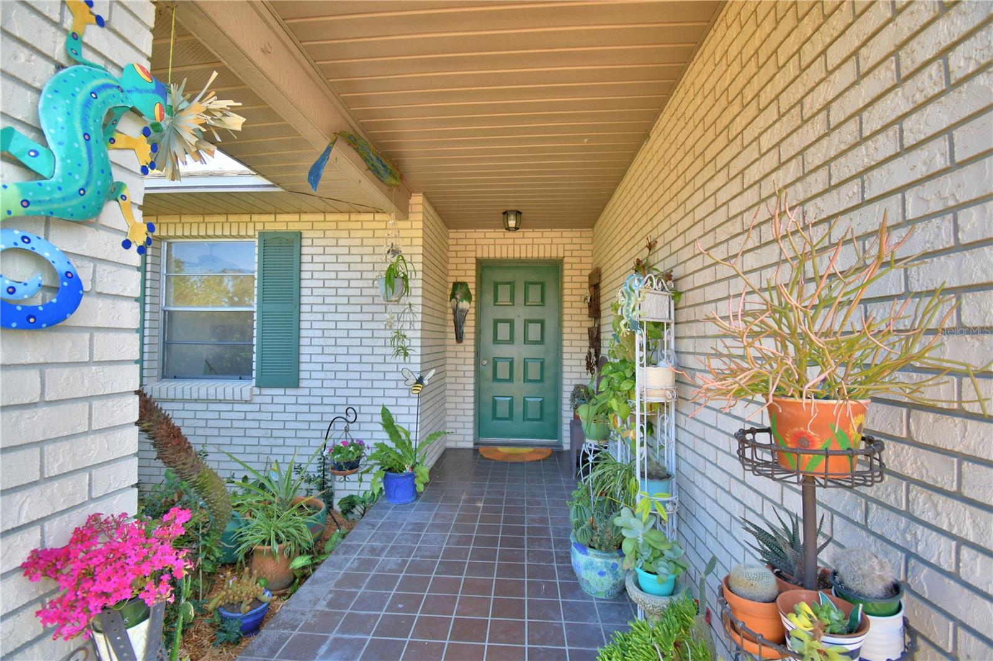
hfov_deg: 100.4
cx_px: 496
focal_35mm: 15
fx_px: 414
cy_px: 330
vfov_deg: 77.3
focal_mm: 10
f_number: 4.5
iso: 200
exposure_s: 1/200
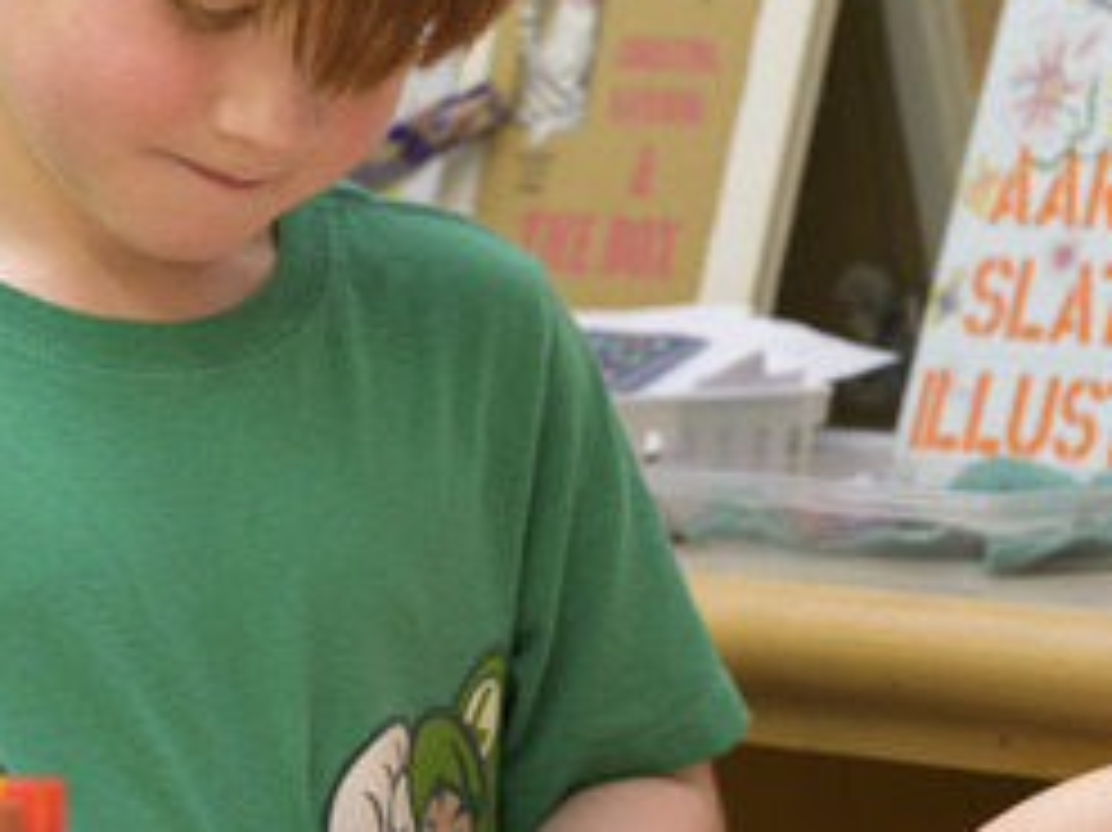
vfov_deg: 6.8
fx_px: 7000
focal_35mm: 218
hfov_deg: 9.0
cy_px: 128
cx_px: 1107
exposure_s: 1/160
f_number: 4.5
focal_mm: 70
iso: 2000
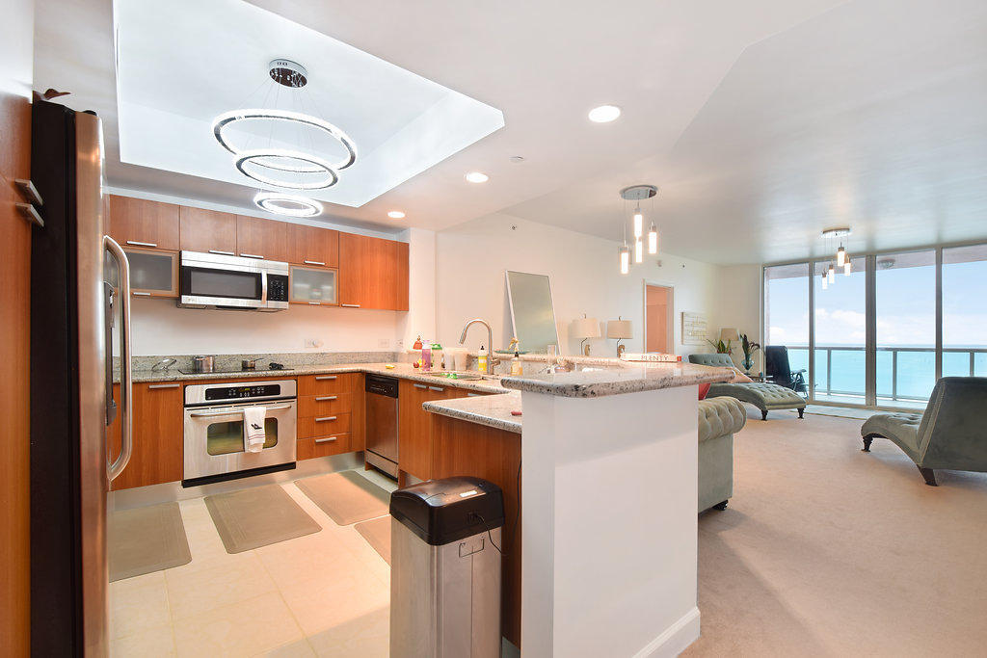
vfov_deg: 77.3
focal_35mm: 15
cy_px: 329
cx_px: 494
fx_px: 411
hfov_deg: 100.4
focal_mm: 10
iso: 100
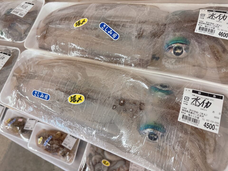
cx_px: 114
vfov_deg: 53.1
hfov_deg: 67.3
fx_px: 171
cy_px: 86
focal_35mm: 26
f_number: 1.6
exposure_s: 1/60
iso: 80
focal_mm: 5.96
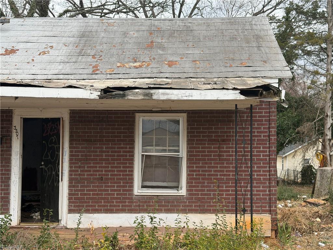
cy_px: 125
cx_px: 166
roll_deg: -0.6
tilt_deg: +0.8
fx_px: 462
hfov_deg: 39.7
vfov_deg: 30.3
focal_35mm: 48
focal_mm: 6.76
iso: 80
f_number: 1.78
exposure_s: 1/1149
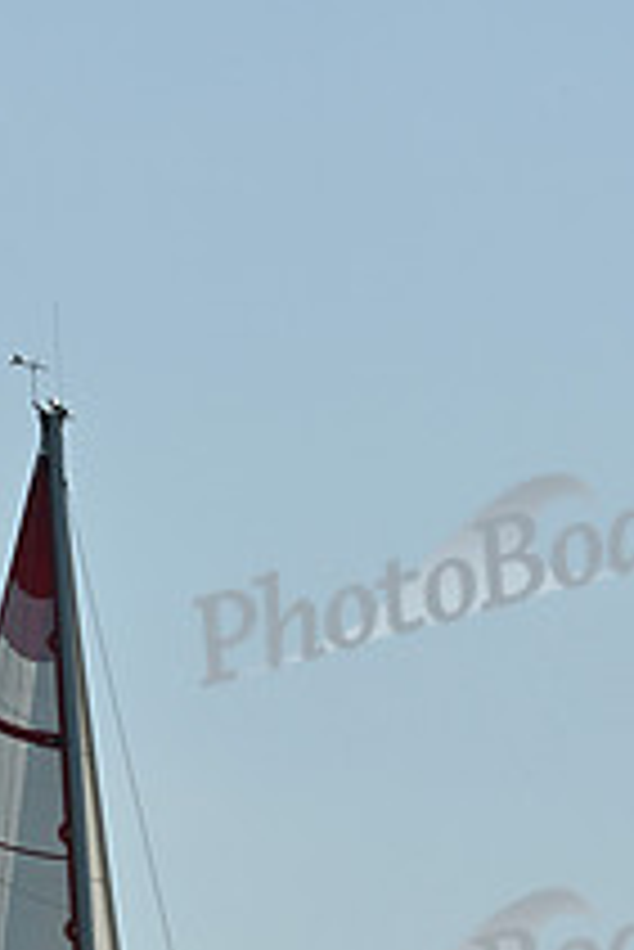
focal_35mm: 192
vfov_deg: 10.4
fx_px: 5063
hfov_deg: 7.1
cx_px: -38
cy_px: 1283
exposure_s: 1/1250
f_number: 11
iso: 320
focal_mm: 70
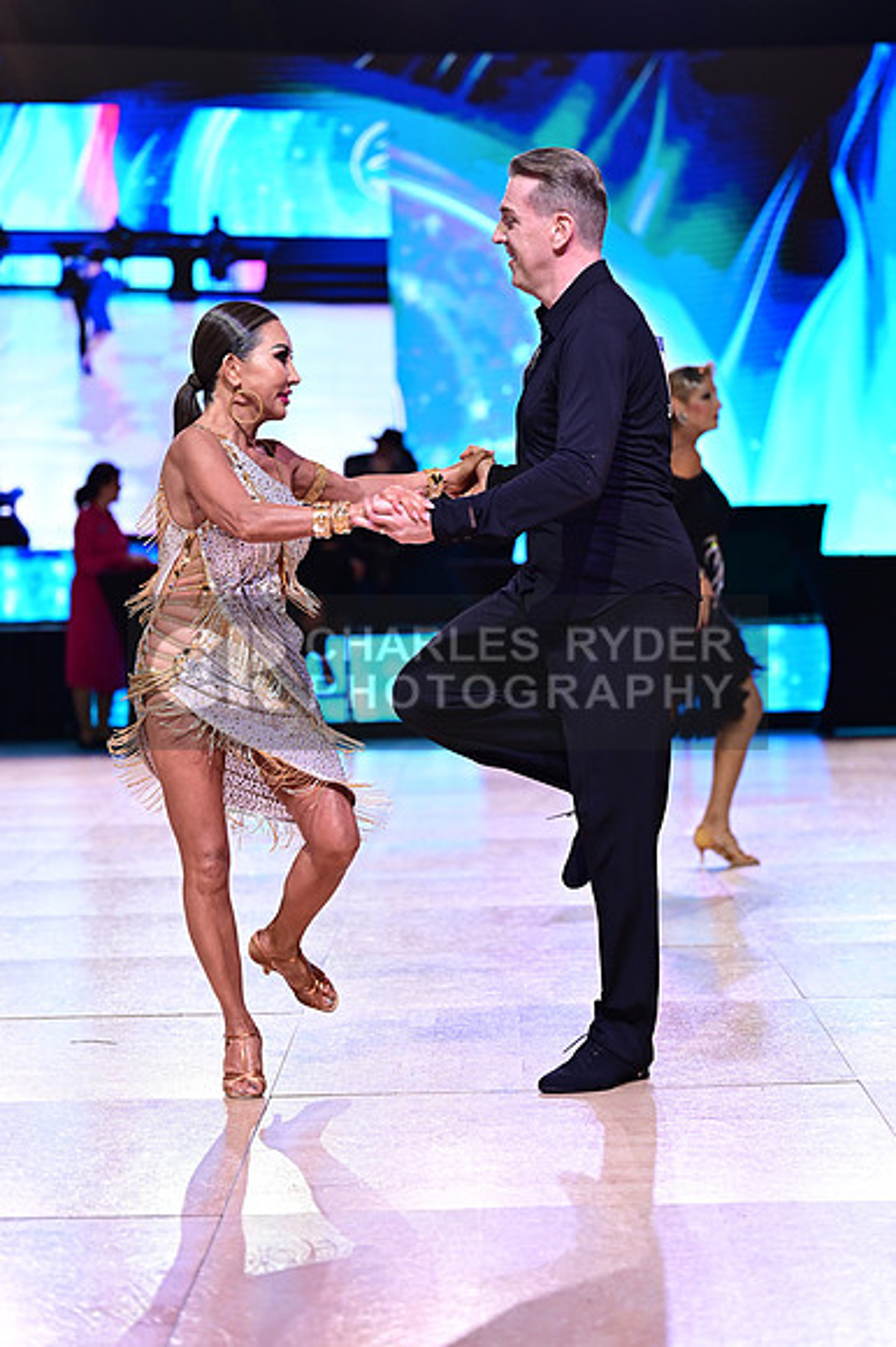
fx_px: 3252
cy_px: 674
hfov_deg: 15.7
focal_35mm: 87
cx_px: 448
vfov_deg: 23.4
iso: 1600
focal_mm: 87
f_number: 2.8
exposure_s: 1/640
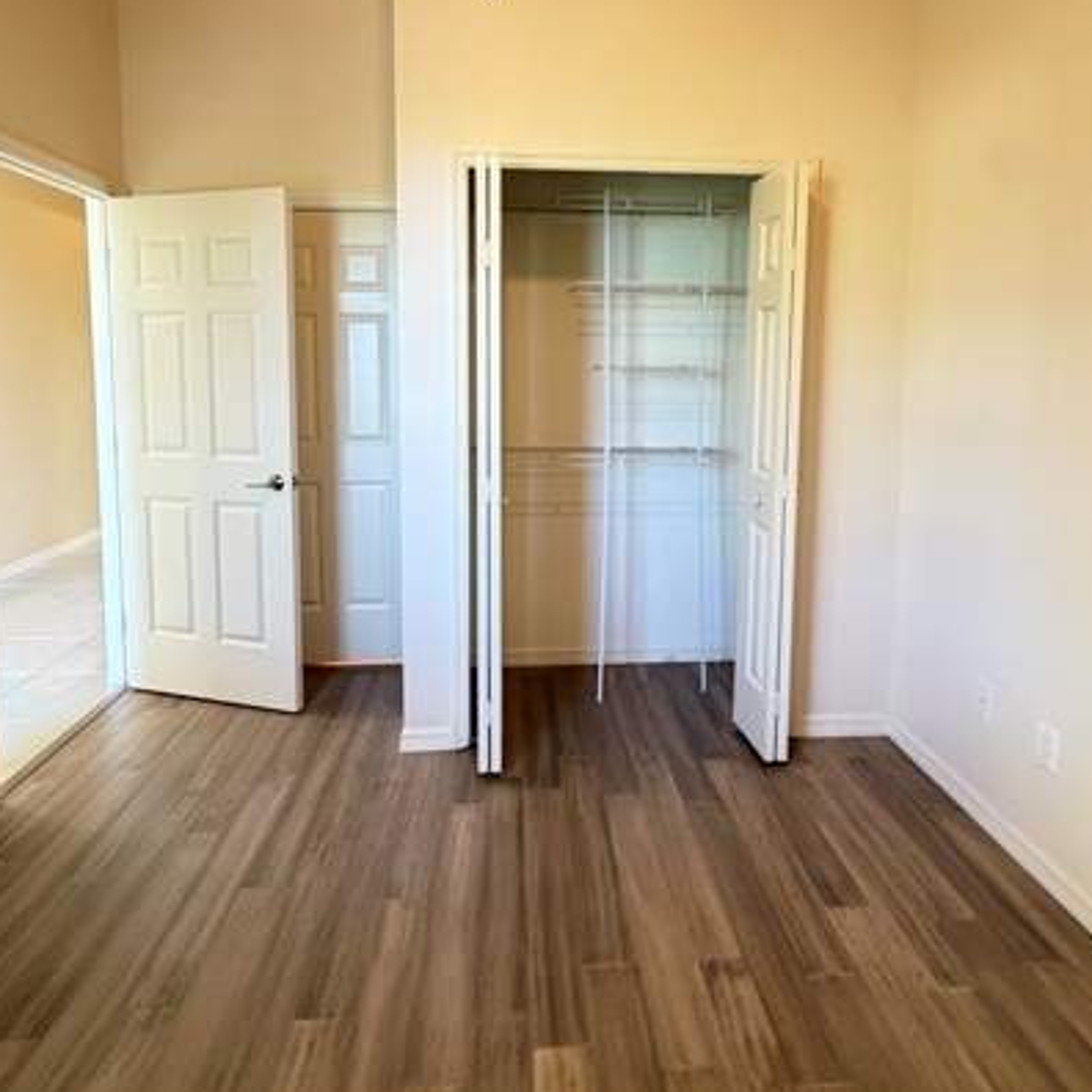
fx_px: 714
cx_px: 560
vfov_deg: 73.8
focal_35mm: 20
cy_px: 425
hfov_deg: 74.8
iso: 500
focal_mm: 2.22
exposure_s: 1/60
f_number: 2.2
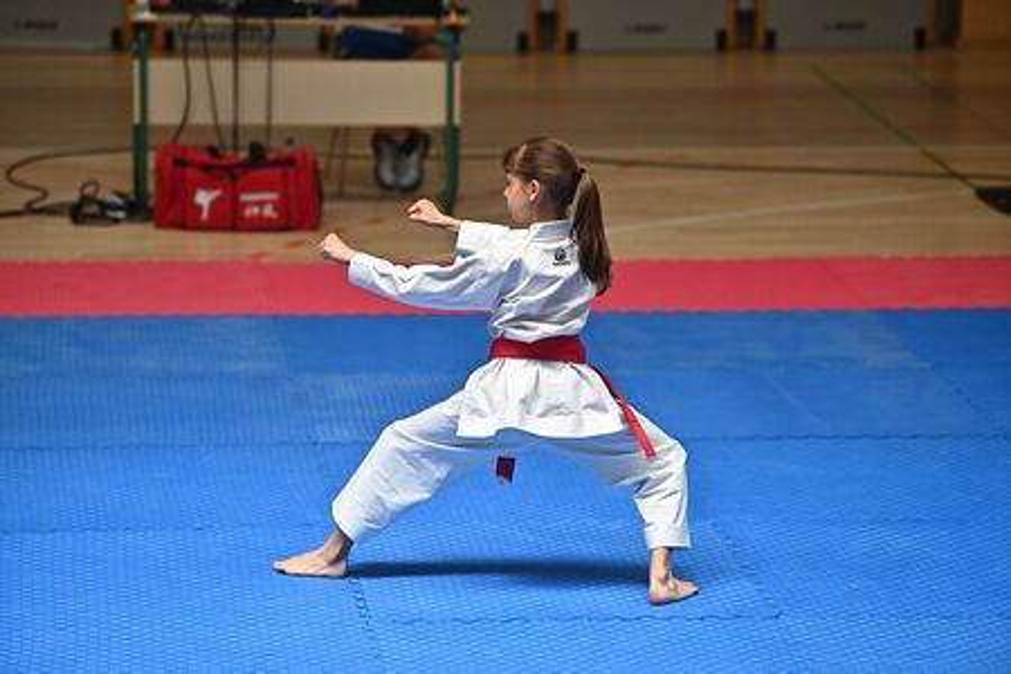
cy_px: 337
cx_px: 506
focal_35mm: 155
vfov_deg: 8.9
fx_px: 4353
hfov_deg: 13.2
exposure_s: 1/6400
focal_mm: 155
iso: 2000
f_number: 2.8
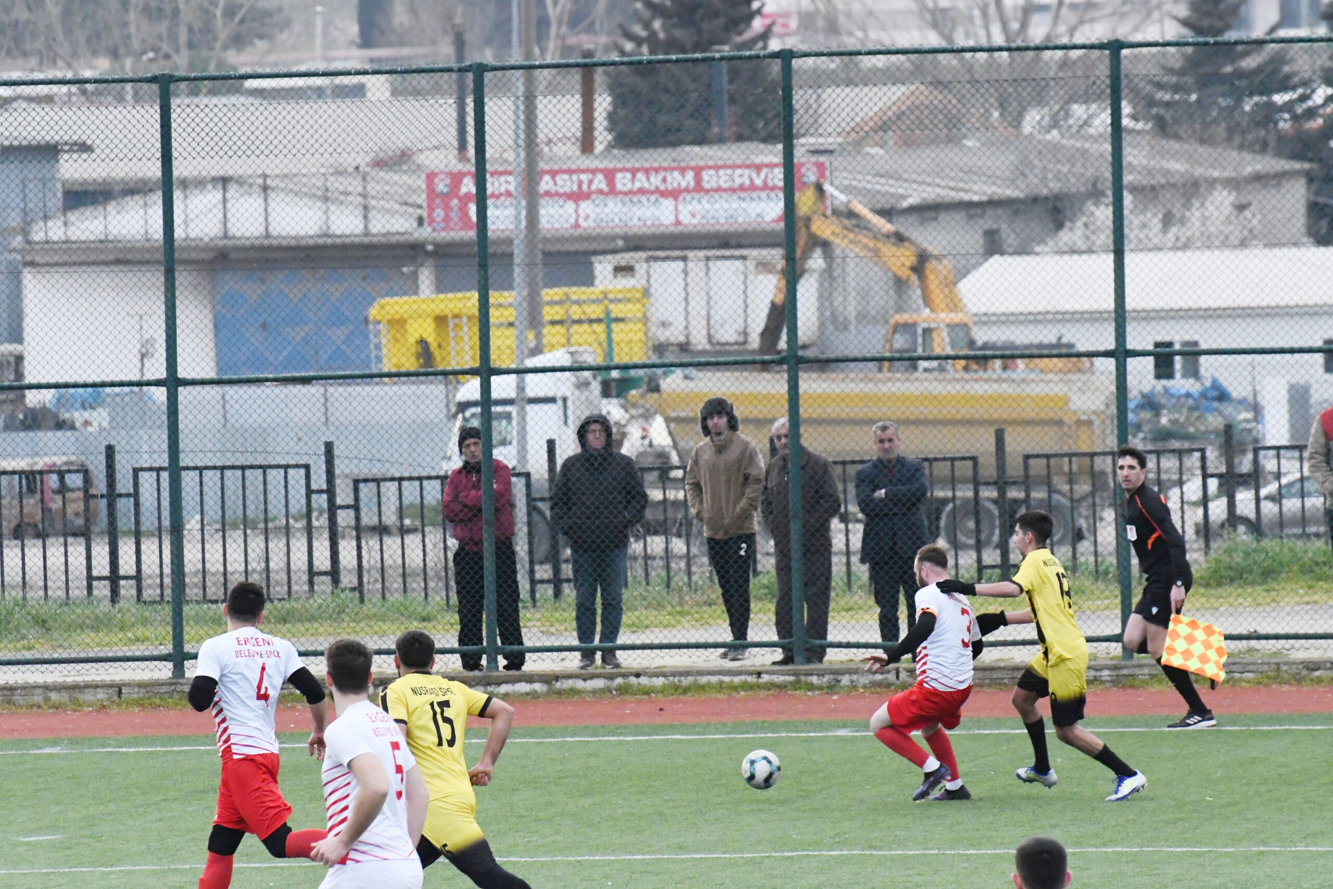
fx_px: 12774
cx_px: 666
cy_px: 444
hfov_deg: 6.0
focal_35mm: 345
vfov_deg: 4.0
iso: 5000
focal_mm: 230
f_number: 7.1
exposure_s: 1/3200
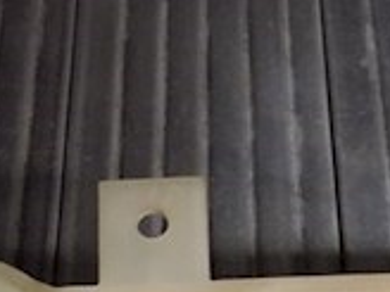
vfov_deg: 15.6
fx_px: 1014
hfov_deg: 21.8
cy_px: 377
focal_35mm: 90
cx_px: 176
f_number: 3.1
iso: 400
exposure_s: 1/25
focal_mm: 4
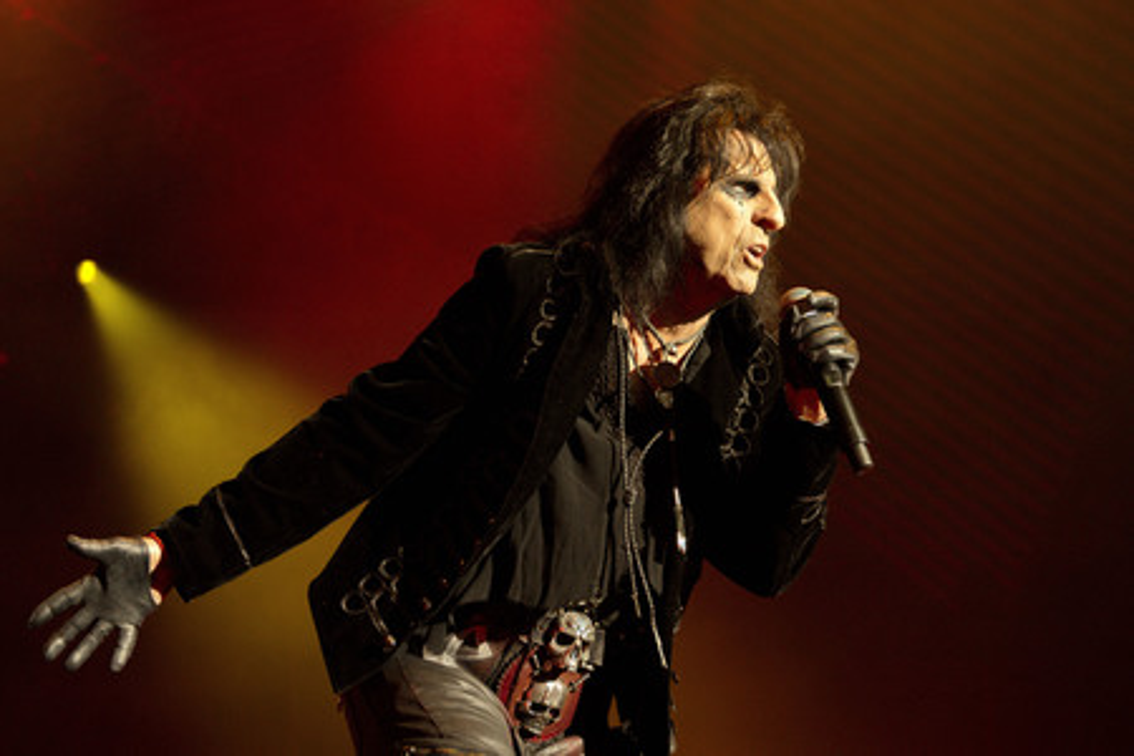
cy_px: 378
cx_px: 567
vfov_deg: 27.0
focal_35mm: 50
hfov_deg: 39.6
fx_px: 1575
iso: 1600
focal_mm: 50
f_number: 3.5
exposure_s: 1/250
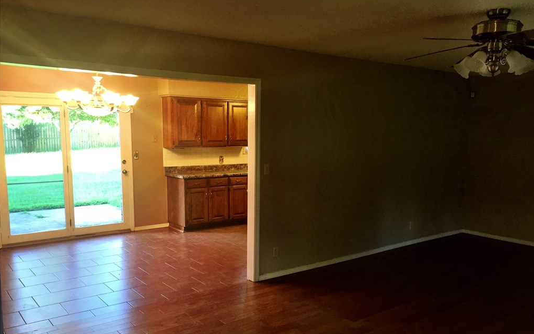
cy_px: 196
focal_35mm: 31
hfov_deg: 61.2
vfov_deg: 40.5
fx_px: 451
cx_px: 268
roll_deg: -1.4
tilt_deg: -7.6
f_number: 2.2
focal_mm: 4.15
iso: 100
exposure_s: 1/30
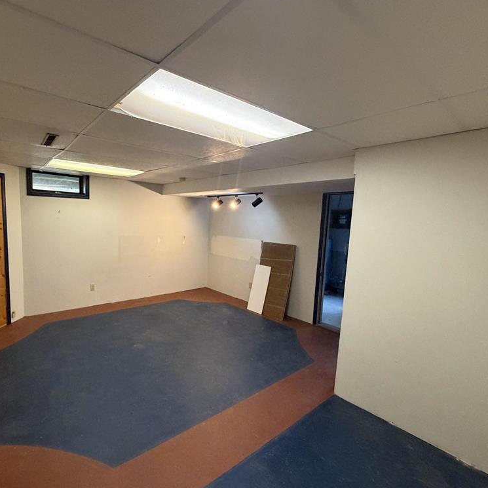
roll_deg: -0.6
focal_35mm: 17
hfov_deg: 82.5
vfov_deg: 84.0
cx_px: 186
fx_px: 271
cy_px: 247
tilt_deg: -6.2
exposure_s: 1/60
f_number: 2.2
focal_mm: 2.22
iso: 500
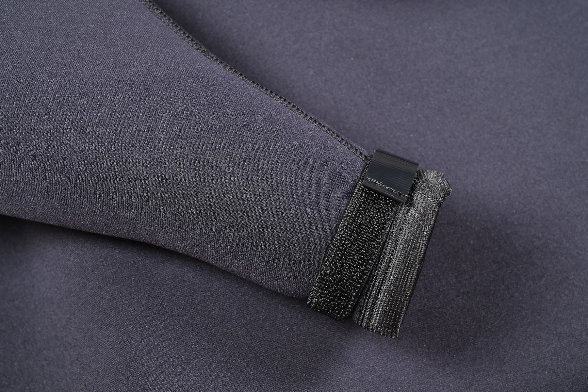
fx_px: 1143
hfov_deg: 28.8
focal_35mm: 70
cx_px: 294
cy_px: 196
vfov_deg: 19.5
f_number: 11
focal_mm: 70
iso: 400
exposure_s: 1/30
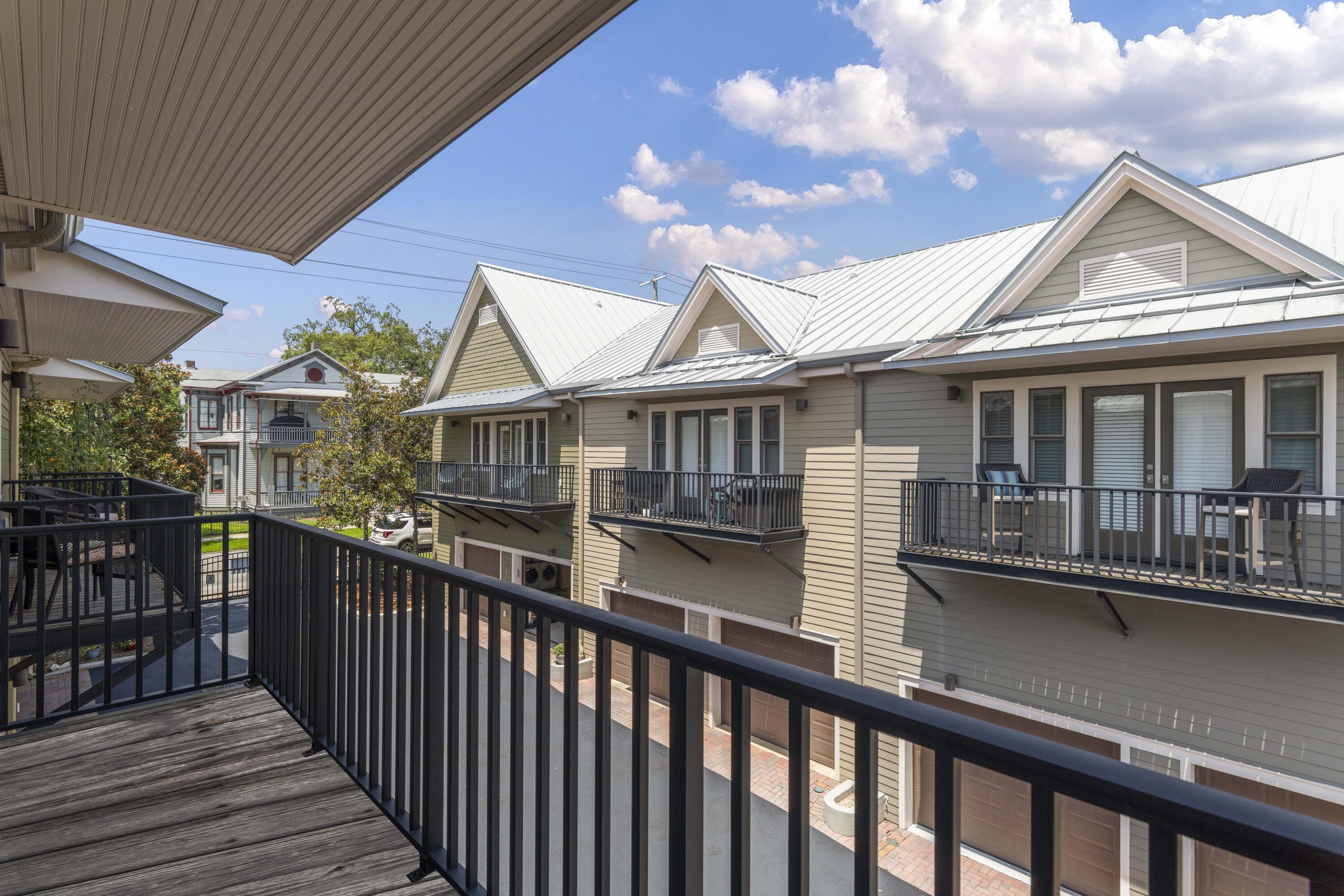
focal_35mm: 17
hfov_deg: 93.3
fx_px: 635
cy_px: 448
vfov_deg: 70.4
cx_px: 672
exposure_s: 1/500
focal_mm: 17
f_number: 7.1
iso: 100
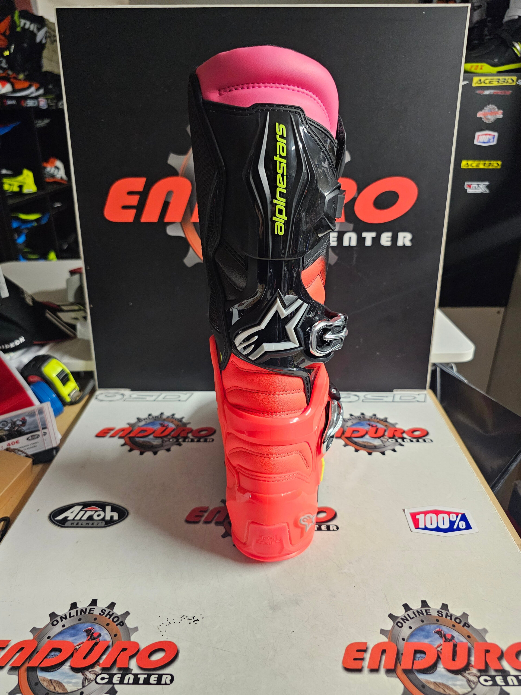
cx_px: 260
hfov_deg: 58.9
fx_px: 462
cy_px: 348
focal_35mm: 23
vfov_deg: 73.9
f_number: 1.7
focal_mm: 6.3
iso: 800
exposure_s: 1/100
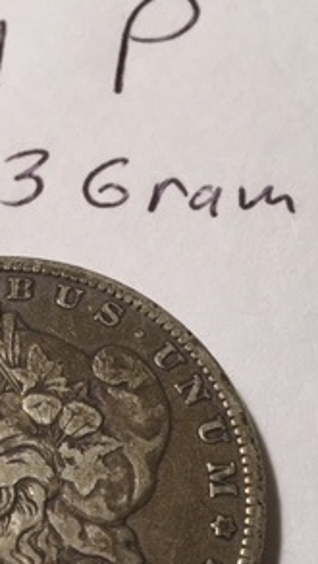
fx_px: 1033
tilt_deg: -67.9
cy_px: 445
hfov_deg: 17.0
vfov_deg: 29.9
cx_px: -21
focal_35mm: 69
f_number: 2.2
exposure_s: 1/30
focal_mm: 4.15
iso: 40
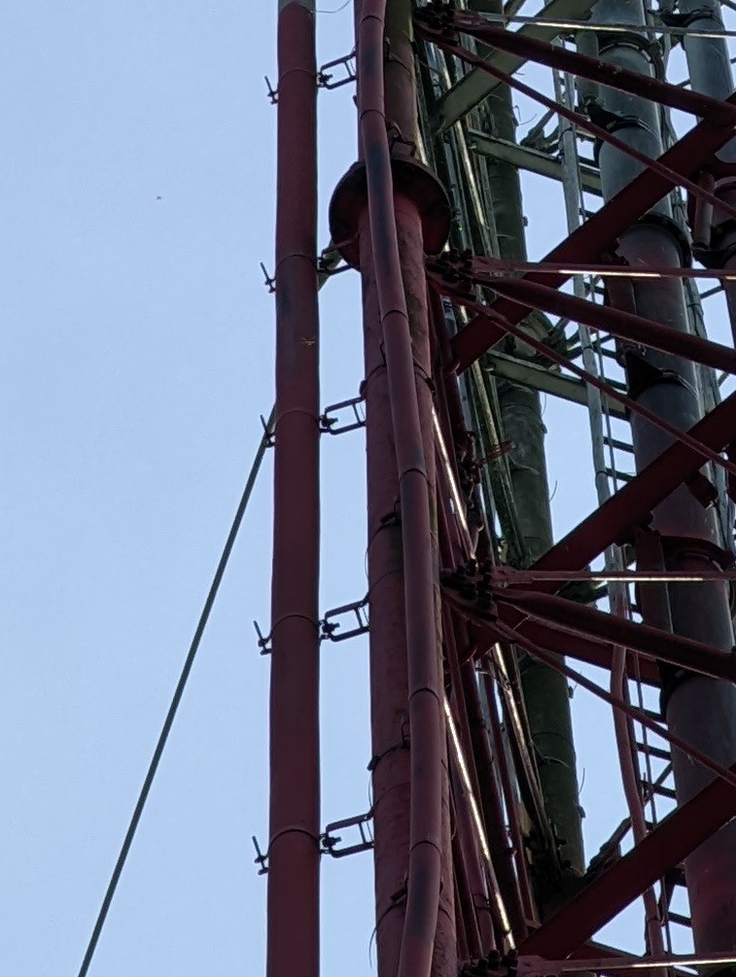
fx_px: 11930
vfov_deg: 4.6
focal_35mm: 422
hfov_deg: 3.5
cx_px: 298
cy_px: -750
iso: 34
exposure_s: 1/635
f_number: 3.5
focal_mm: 19
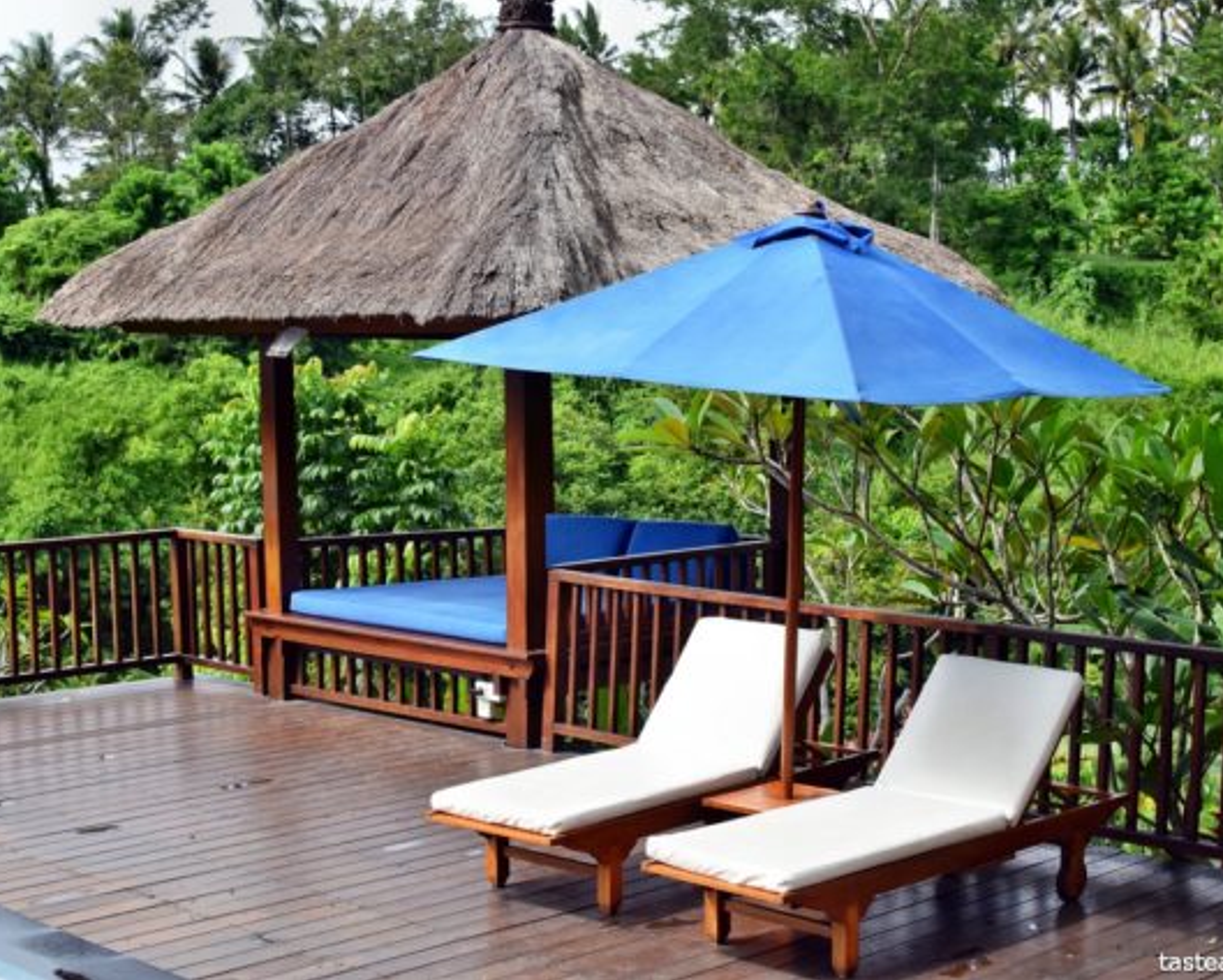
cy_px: 489
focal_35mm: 60
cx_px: 580
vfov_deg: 25.6
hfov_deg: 31.6
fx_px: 2158
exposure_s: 1/1600
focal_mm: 35
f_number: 7.1
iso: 800
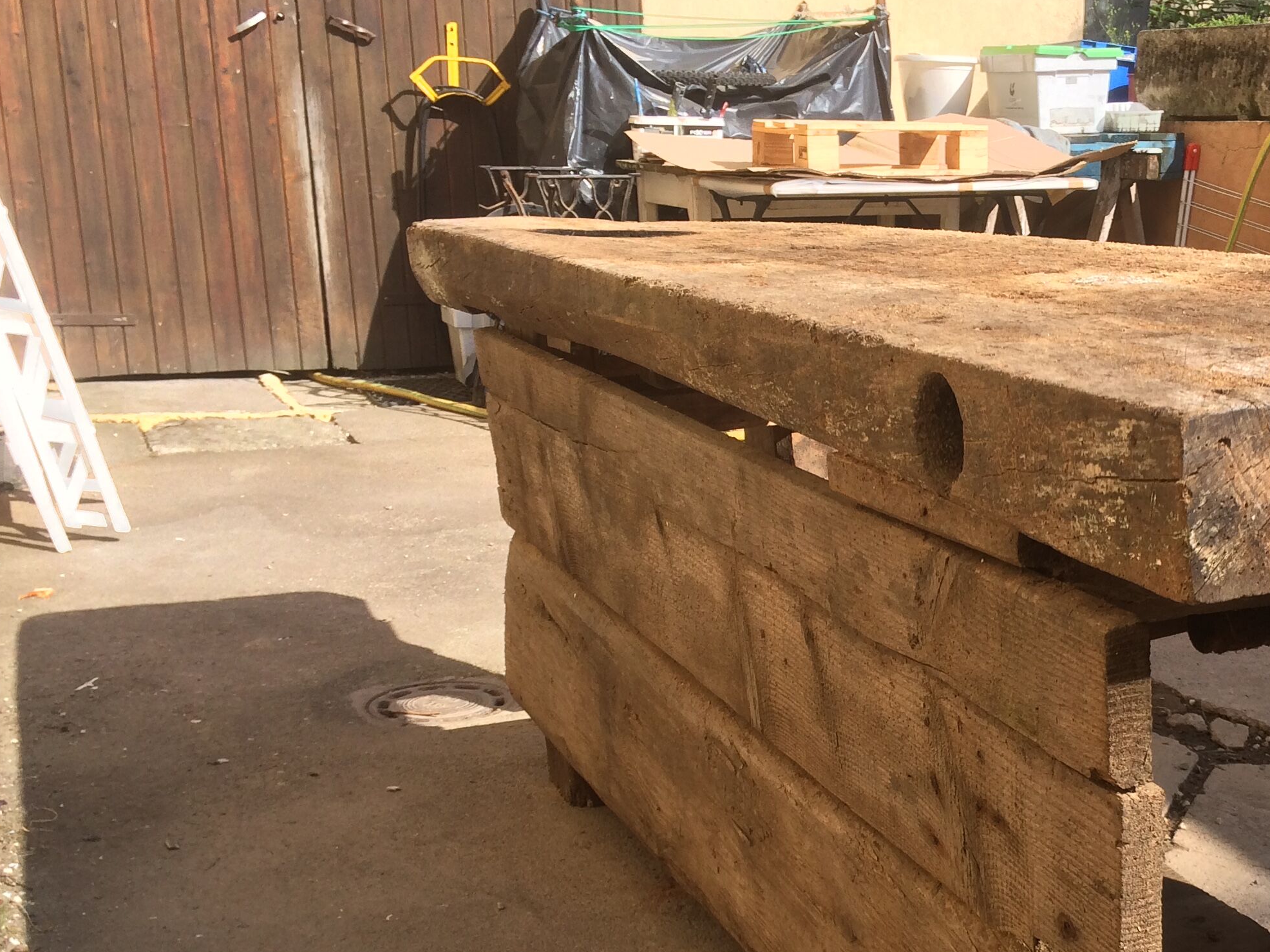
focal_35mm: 48
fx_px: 1761
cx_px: 949
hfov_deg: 38.6
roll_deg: -0.2
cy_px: 678
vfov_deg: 29.9
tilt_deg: -16.9
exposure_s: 1/1026
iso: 32
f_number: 2.2
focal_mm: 4.15
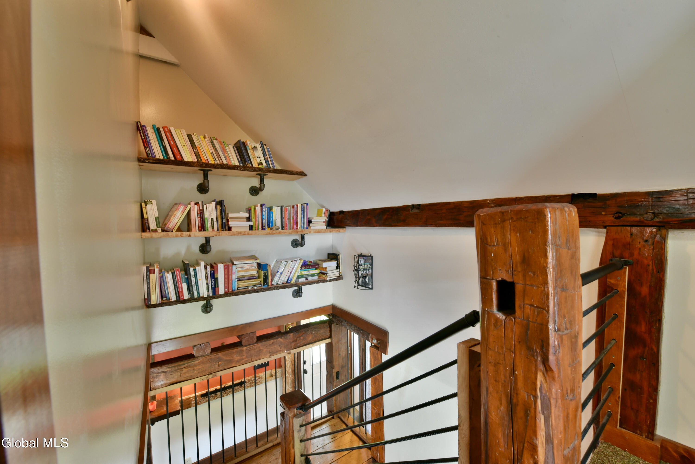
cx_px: 348
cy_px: 232
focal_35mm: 14
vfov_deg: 81.3
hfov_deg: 104.2
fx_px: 270
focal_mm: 14
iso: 800
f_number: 11
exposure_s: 1/3
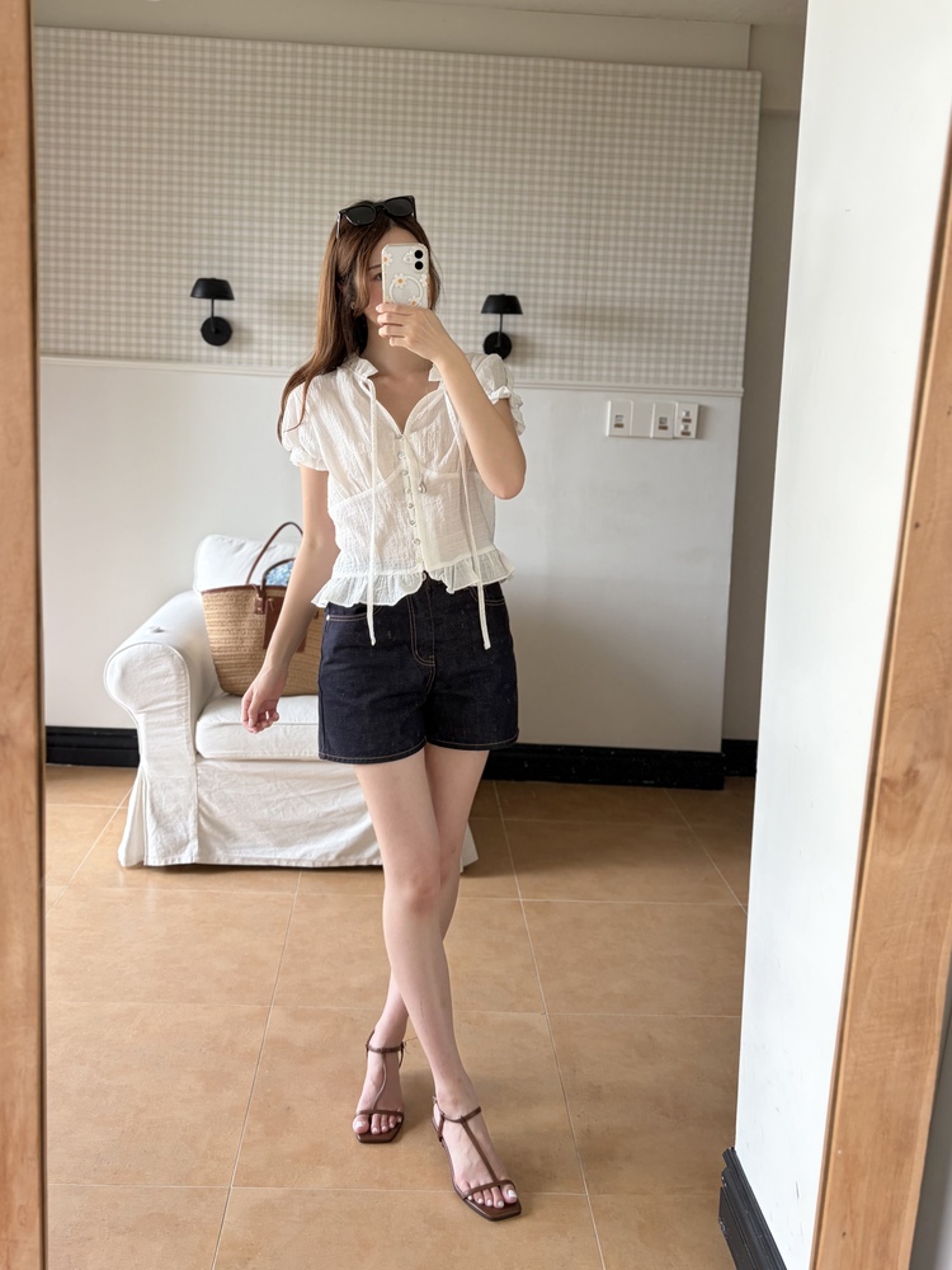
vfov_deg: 67.3
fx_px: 953
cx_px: 476
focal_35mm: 26
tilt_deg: -15.8
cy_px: 635
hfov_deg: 53.1
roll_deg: -4.0
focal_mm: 5.96
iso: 64
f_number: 1.6
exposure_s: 1/121
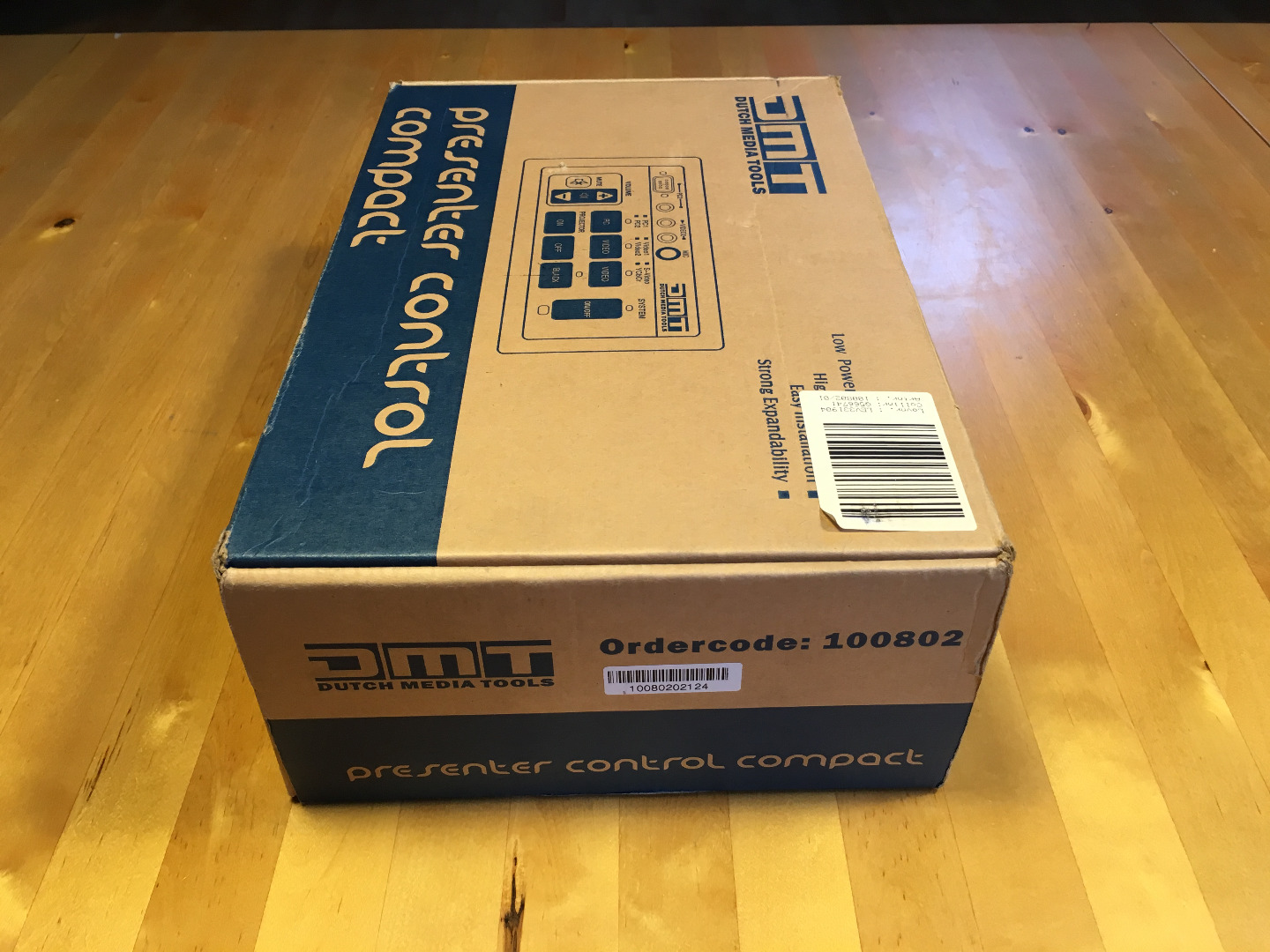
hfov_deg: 61.7
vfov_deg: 48.2
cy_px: 476
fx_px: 1064
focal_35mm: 29
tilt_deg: -41.5
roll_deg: +1.9
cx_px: 635
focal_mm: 4.15
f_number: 2.2
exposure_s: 1/33
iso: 64
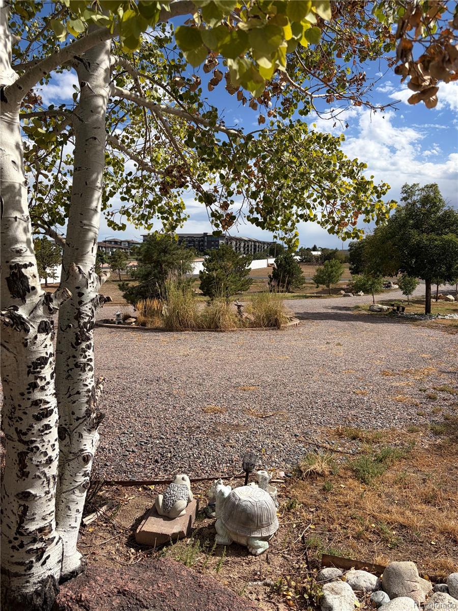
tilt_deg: -5.5
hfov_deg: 53.1
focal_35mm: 26
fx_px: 459
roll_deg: -0.4
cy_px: 306
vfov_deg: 67.3
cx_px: 229
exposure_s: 1/6993
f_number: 1.6
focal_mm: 5.96
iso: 64
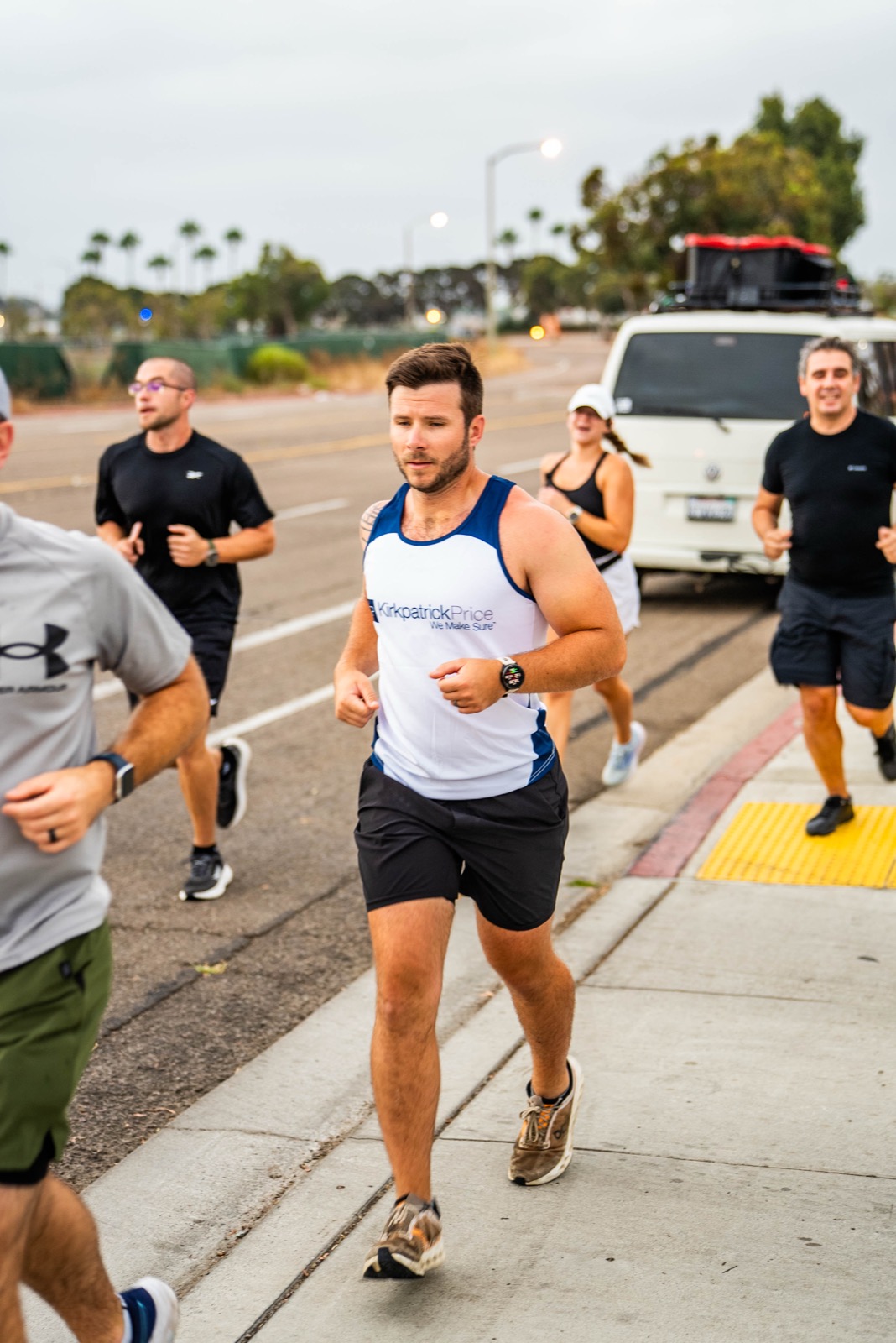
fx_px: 2350
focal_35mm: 63
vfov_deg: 31.9
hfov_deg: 21.6
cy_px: 672
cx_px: 448
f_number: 2.5
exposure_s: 1/125
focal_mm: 63
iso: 800
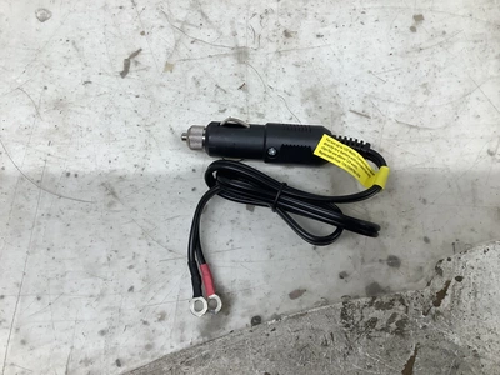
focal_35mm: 31
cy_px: 188
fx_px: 448
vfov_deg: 45.4
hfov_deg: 58.4
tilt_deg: -75.9
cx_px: 250
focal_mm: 3.3
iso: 80
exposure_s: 1/120
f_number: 2.4
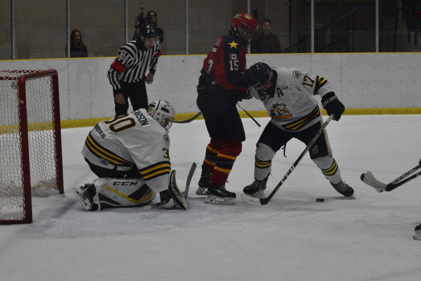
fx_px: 1368
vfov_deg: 11.7
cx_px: 210
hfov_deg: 17.5
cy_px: 140
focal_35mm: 117
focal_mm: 78
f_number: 14
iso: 10000
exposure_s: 1/500
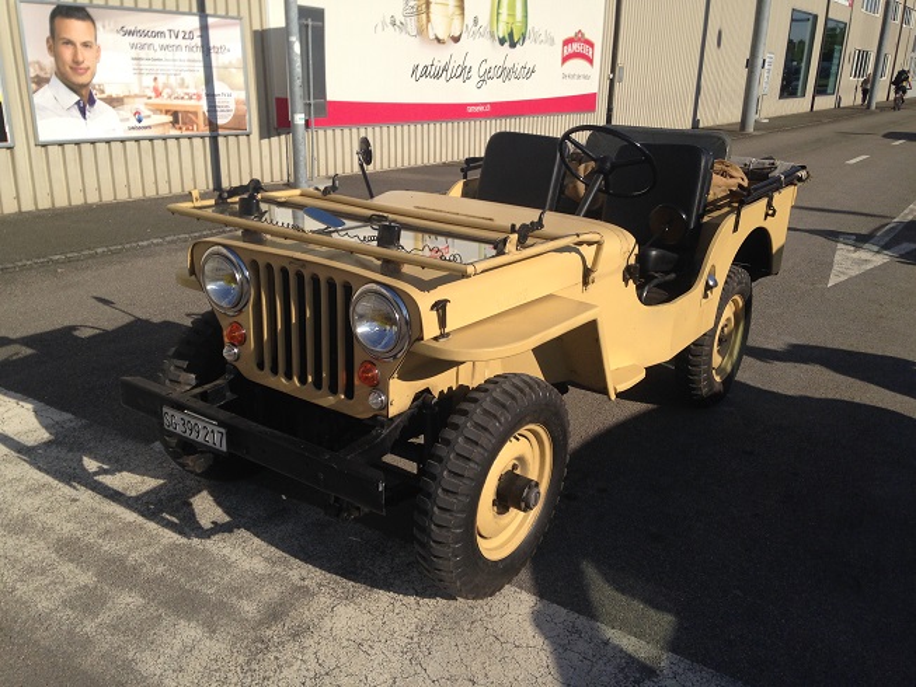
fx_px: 873
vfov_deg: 43.0
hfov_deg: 55.3
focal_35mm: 33
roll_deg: -0.5
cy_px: 344
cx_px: 458
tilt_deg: -17.3
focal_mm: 4.12
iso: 50
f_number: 2.4
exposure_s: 1/2088
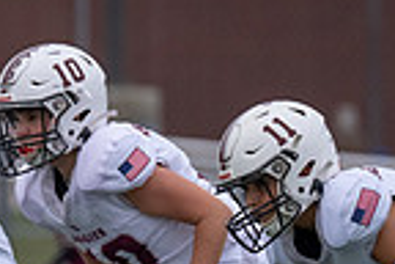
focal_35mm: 1271
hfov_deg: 1.6
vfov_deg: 1.1
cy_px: 230
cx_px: -242
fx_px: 13945
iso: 640
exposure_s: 1/1250
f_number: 2.8
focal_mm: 200
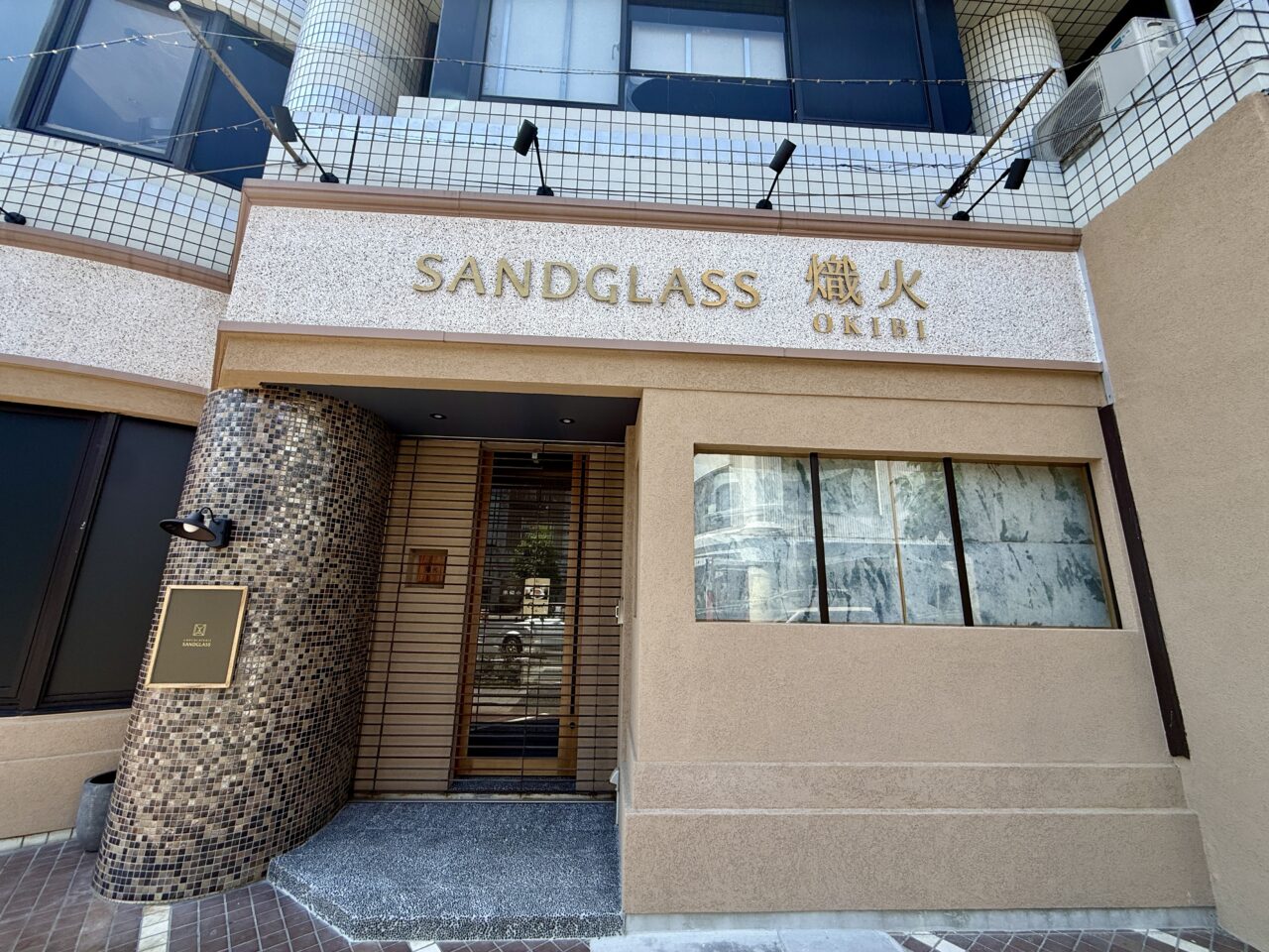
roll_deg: -1.1
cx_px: 634
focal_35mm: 14
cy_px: 476
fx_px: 513
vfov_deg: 85.7
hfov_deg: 102.1
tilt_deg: +14.3
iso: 50
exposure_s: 1/679
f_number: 2.2
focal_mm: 2.22
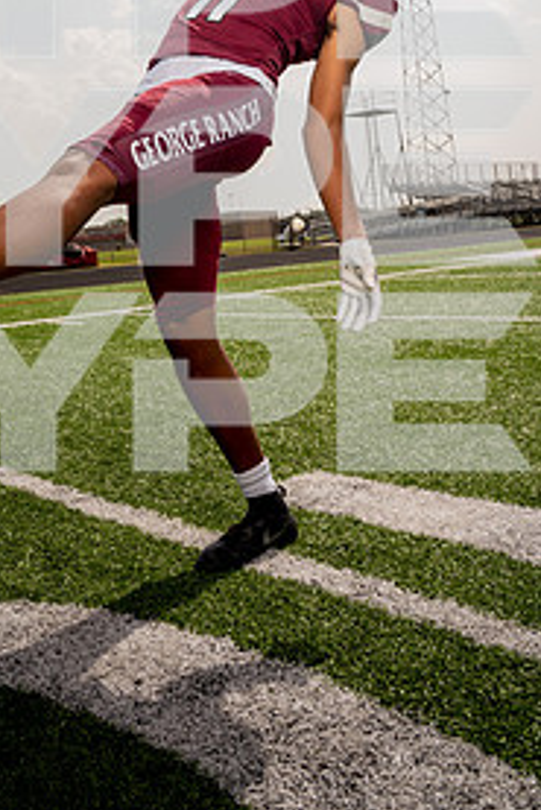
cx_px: 105
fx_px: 878
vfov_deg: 47.2
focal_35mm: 39
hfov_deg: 33.2
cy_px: 178
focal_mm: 24
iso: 100
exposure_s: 1/250
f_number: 8
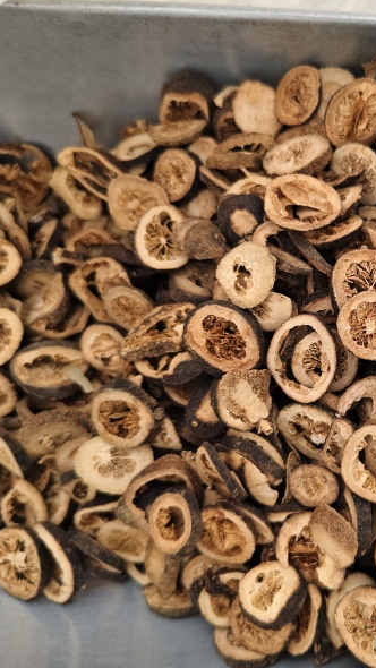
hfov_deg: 32.8
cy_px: 337
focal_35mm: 34
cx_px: 344
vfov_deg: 58.0
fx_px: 602
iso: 682
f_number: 1.88
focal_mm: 5.56
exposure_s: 1/100
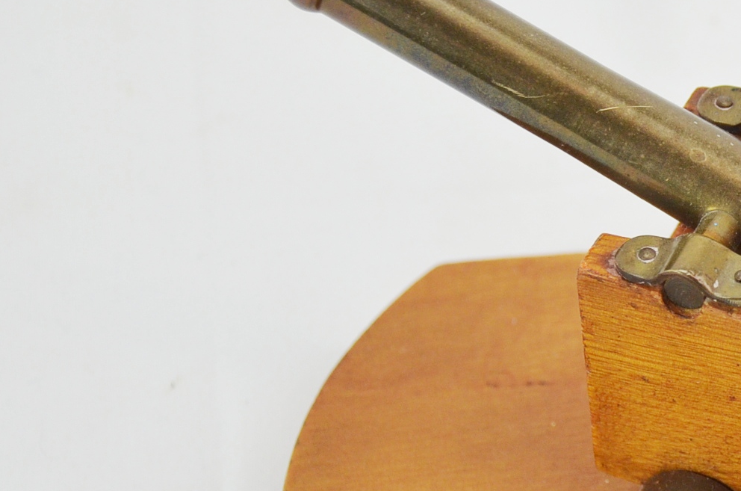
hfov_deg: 8.8
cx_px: 872
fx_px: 4745
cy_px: 336
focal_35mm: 231
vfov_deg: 5.9
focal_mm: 62
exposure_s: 1/250
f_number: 5
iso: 800
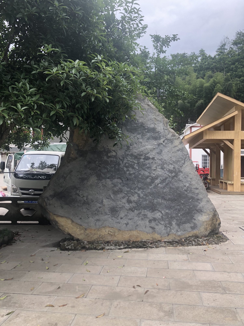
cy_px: 163
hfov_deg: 49.7
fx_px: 263
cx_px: 122
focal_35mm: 28
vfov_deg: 63.4
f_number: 1.8
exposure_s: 1/410
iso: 20
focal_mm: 4
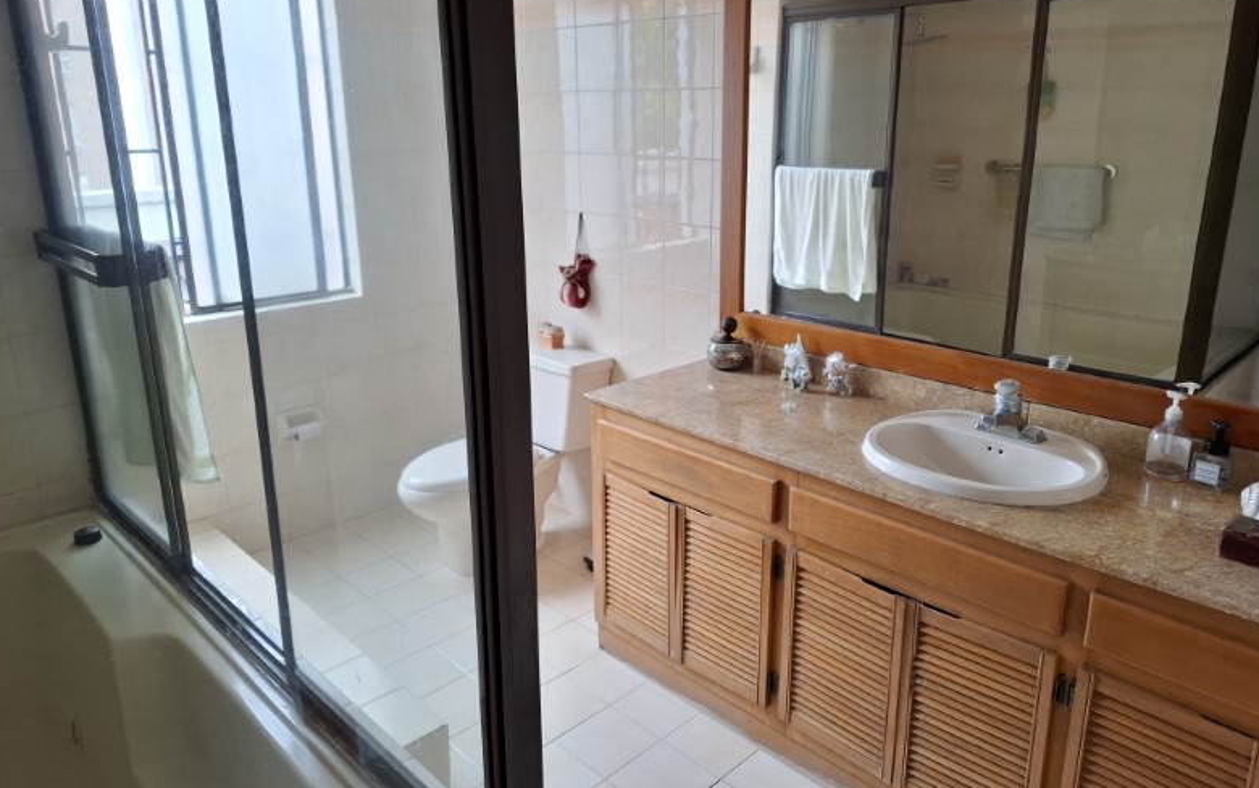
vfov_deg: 49.2
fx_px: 858
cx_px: 630
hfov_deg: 72.5
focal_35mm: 25
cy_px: 357
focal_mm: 5.54
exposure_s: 1/120
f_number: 1.8
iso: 250
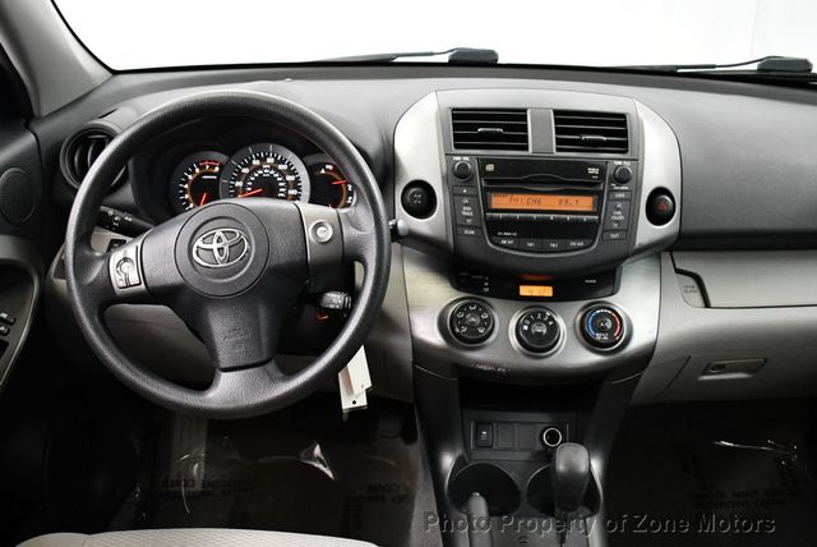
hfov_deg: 53.1
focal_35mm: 36
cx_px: 408
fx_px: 818
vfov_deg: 36.9
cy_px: 274
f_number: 3.5
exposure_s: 1/125
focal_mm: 18
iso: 3200
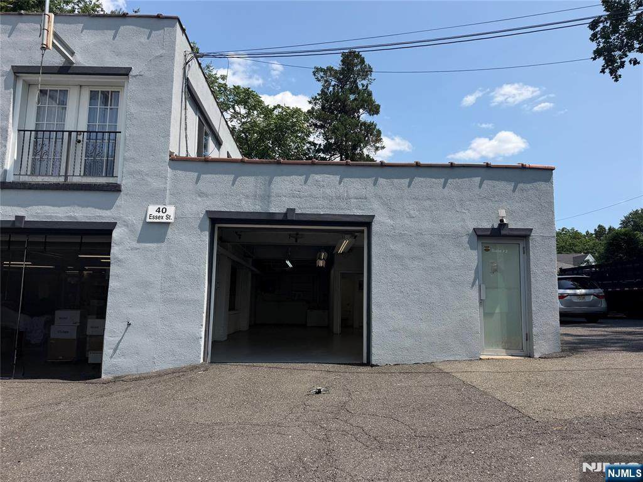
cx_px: 322
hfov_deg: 71.6
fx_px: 446
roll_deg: -1.1
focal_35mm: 24
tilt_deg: +7.3
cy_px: 241
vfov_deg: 56.8
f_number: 1.78
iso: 80
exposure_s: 1/4975
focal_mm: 6.76
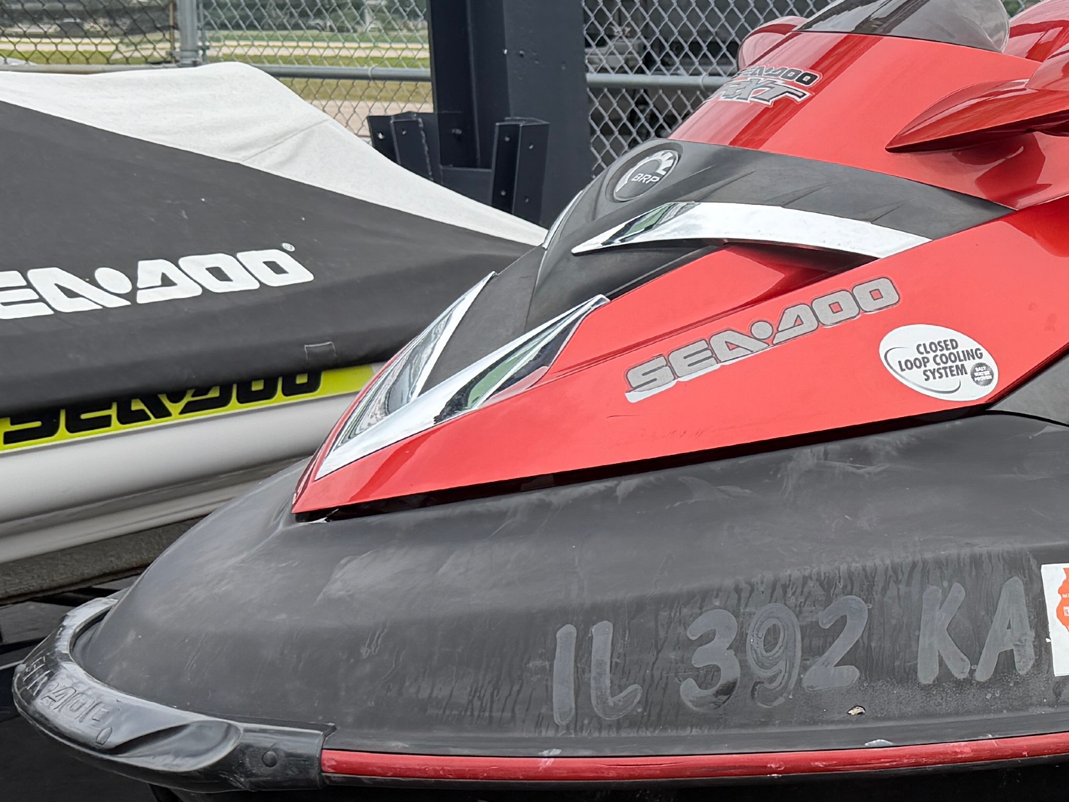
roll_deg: -0.4
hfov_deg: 26.1
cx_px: 1210
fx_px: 2100
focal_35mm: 68
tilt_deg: -11.8
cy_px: 464
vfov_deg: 21.6
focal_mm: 6.76
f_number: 1.78
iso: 80
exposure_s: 1/1585
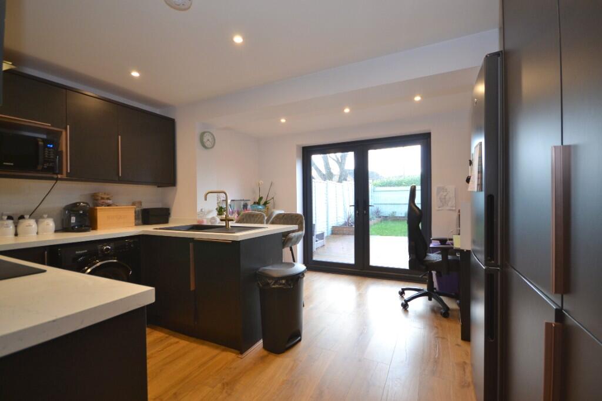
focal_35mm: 15
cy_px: 200
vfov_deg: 77.3
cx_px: 301
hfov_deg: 100.4
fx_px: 251
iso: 400
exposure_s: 1/60
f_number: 4
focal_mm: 10
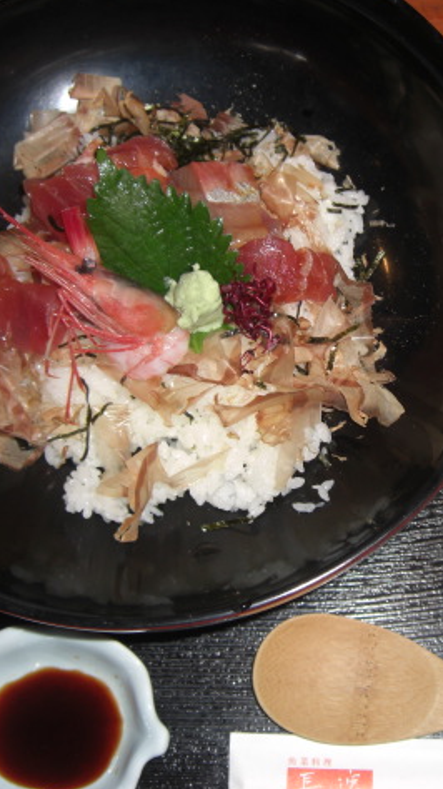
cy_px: 394
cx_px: 346
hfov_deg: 21.2
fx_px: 1170
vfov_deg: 37.2
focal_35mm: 56
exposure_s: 1/60
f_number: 2.8
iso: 100
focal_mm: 7.9
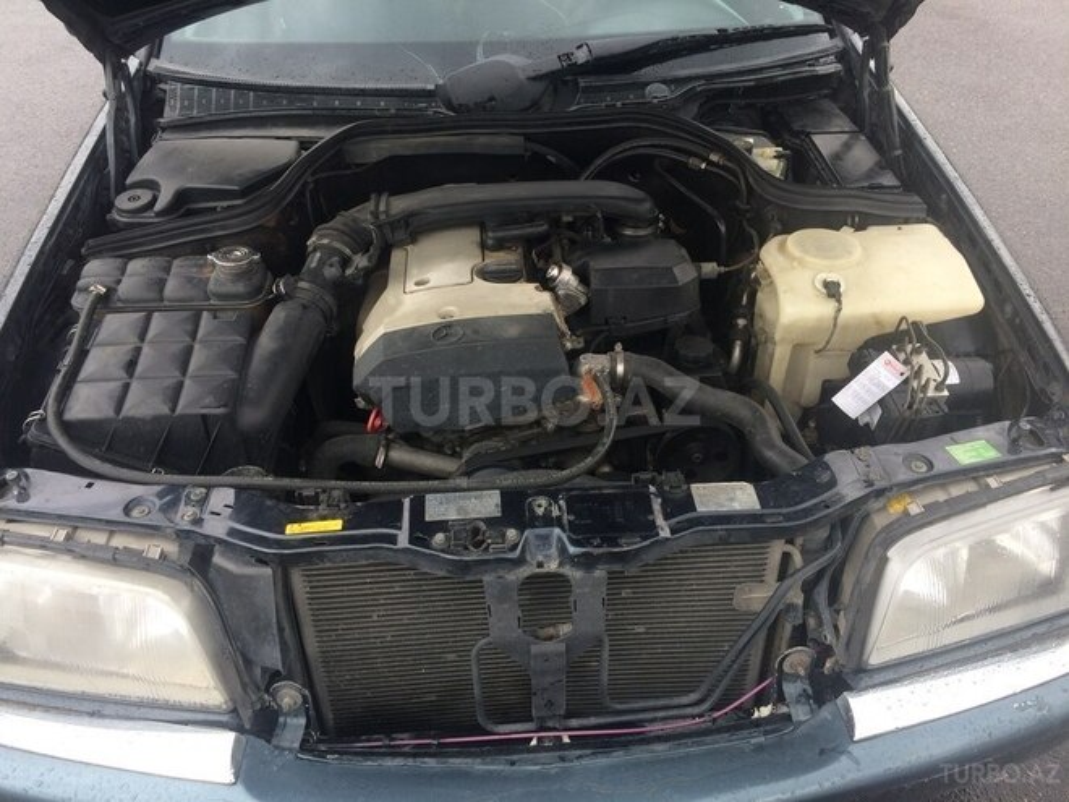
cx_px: 534
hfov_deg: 61.7
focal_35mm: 29
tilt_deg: -36.5
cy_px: 401
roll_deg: -0.8
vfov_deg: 48.2
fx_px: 896
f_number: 2.2
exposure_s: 1/215
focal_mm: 4.15
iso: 32
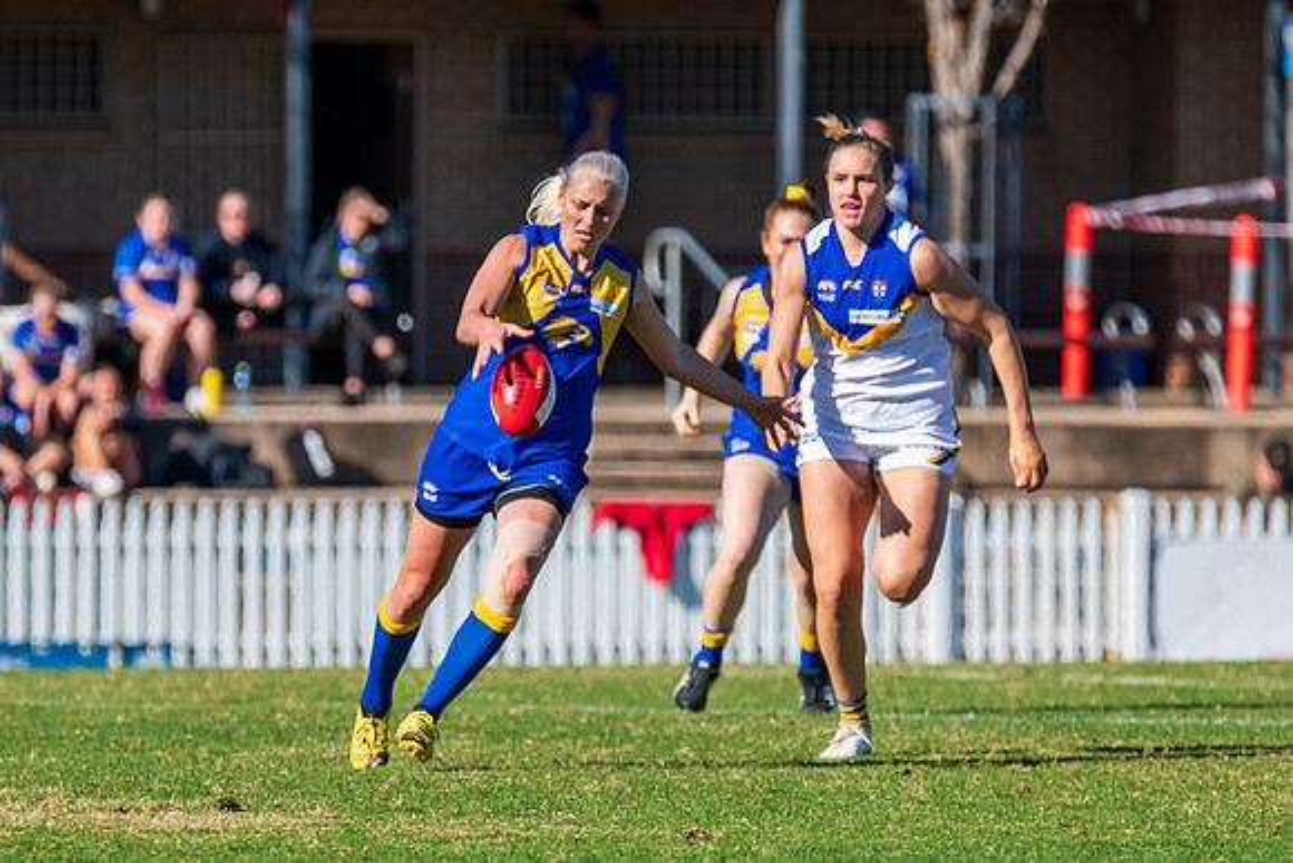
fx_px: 25296
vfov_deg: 2.0
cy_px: 356
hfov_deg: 2.9
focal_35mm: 704
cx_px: 437
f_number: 9
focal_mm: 450
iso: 800
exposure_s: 1/2000
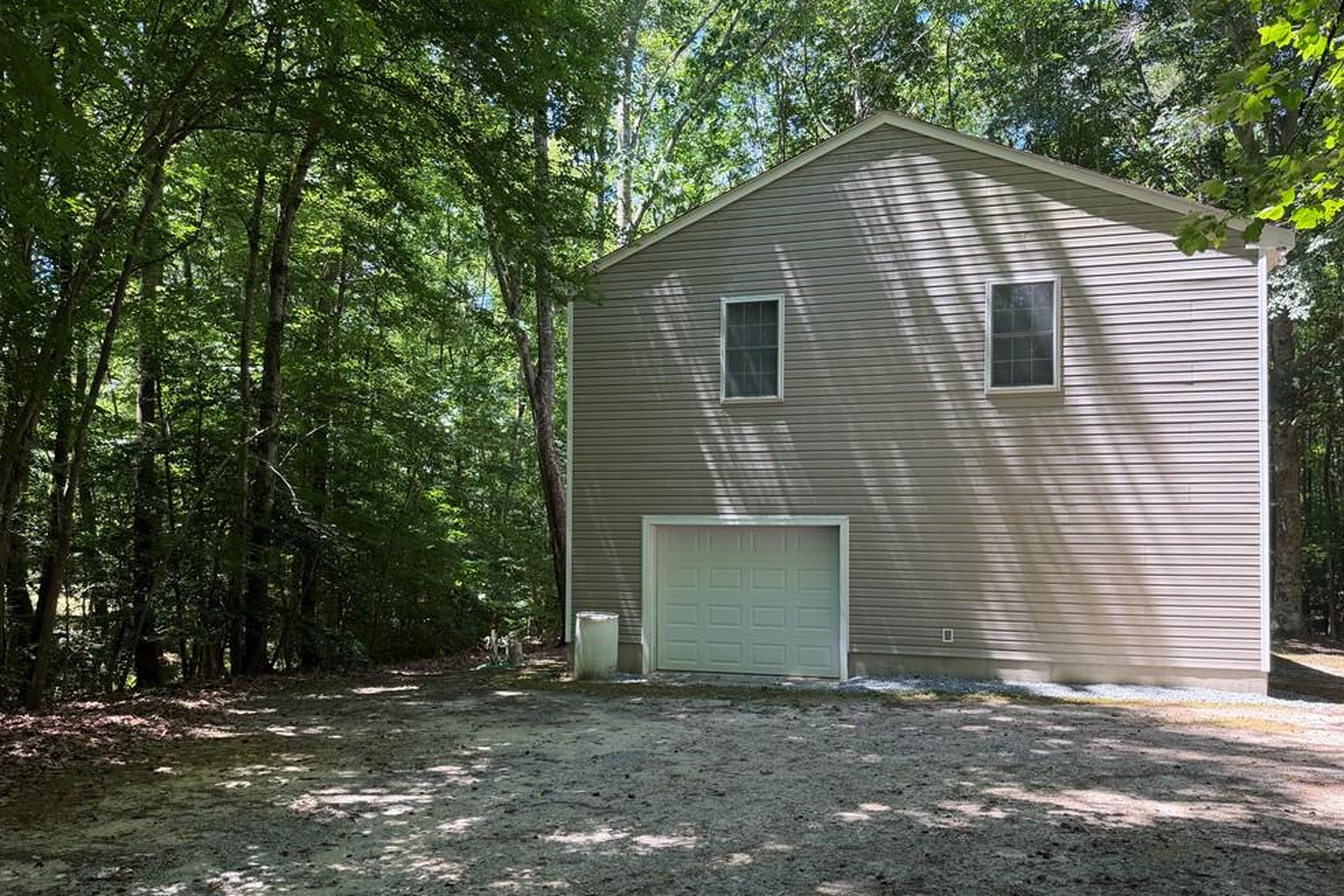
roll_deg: -0.6
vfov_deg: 49.4
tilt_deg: +1.4
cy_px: 514
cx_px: 696
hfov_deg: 69.4
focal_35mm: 26
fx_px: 970
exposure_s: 1/322
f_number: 1.78
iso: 80
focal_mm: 6.76
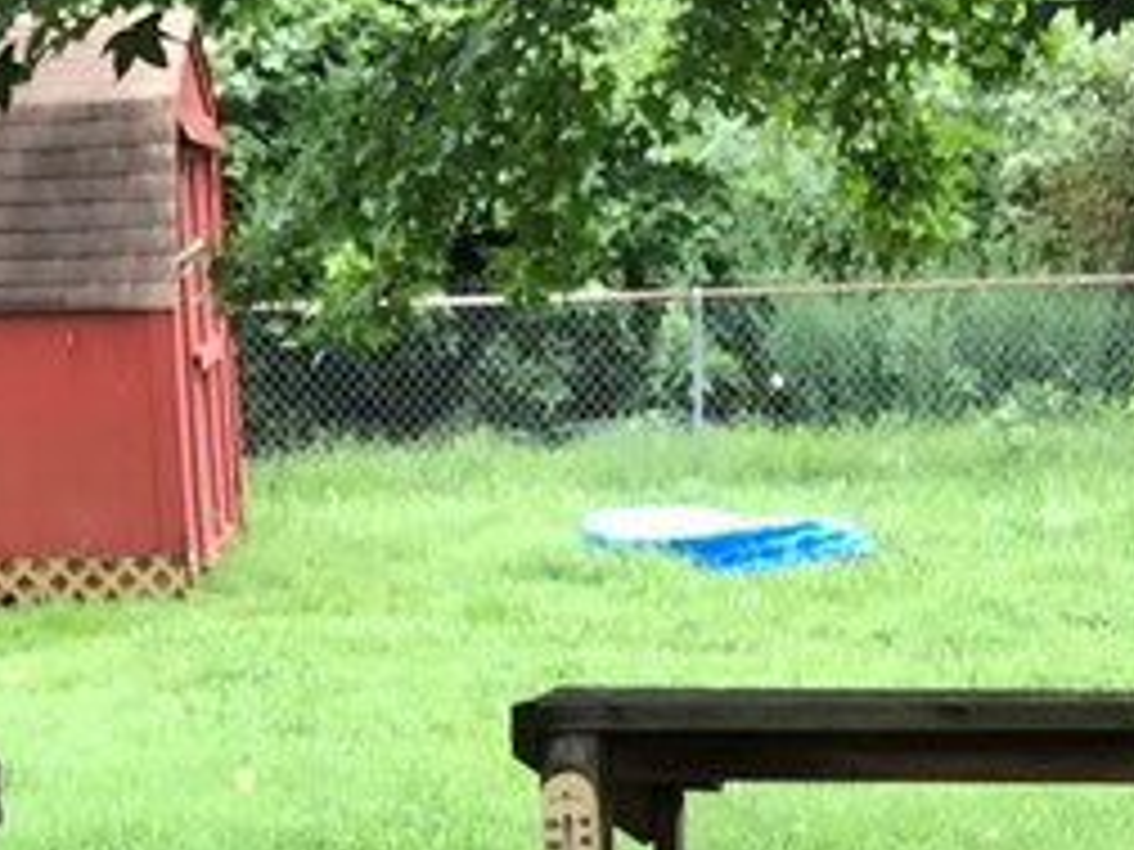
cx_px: 544
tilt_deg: -18.7
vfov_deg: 12.2
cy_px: 1372
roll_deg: +0.4
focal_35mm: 114
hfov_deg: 17.3
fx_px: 3735
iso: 25
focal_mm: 3.99
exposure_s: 1/120
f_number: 1.8
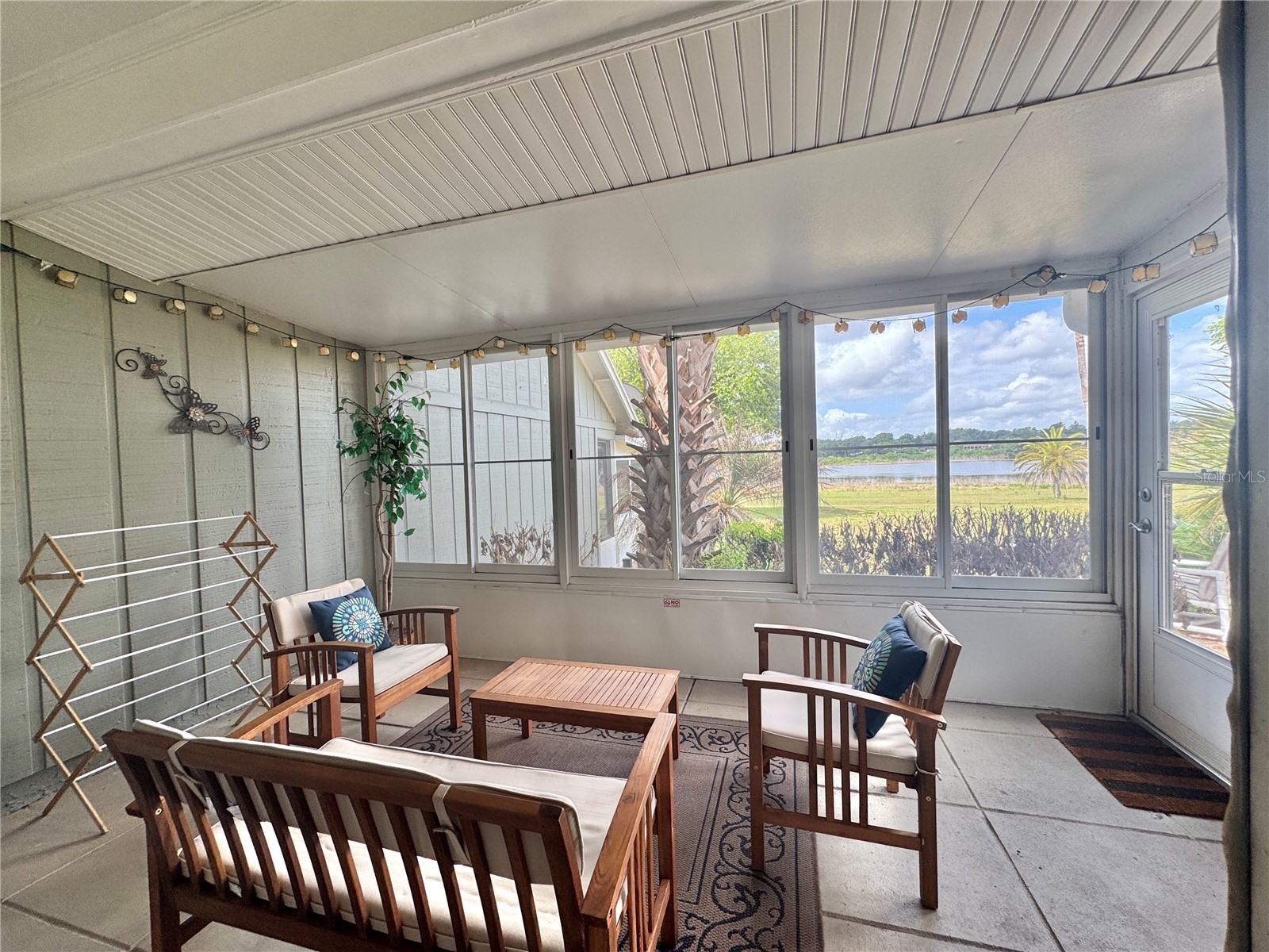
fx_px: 513
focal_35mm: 14
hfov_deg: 102.1
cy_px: 476
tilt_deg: -1.8
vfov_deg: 85.7
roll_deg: +1.7
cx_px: 634
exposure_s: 1/163
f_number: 2.2
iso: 40
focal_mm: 2.22
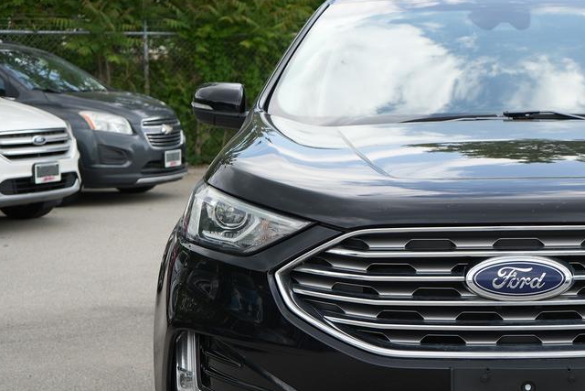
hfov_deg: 26.1
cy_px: 227
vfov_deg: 17.9
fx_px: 1235
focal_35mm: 76
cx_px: 473
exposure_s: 1/200
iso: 100
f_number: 4.5
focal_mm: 38
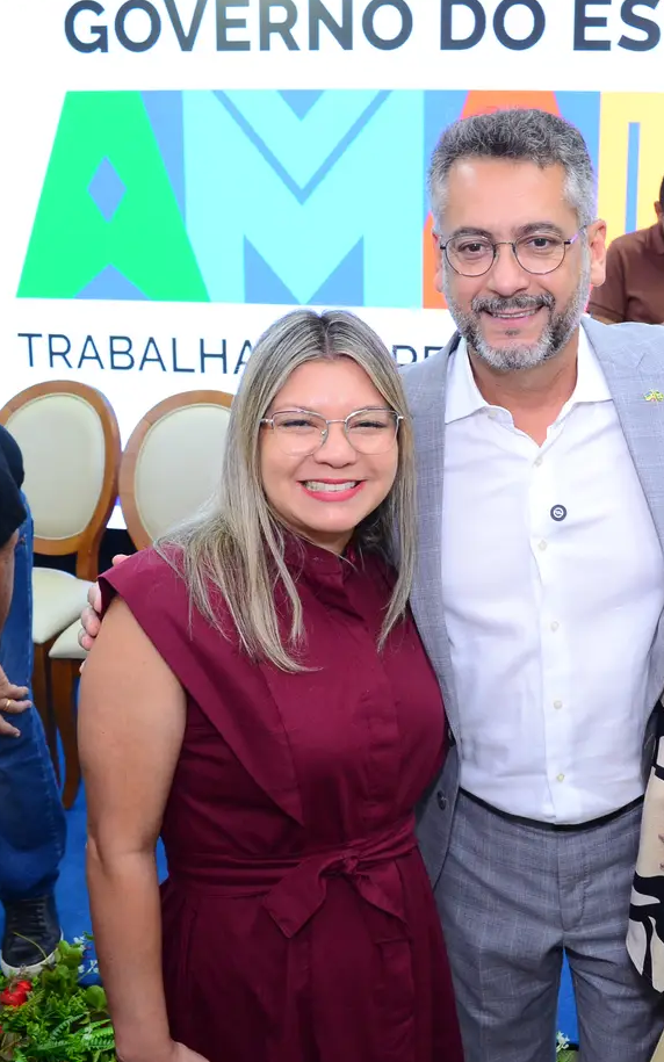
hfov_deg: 29.9
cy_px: 531
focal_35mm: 42
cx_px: 514
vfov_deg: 47.2
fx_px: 1216
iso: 1000
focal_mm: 18
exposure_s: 1/60
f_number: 5.6
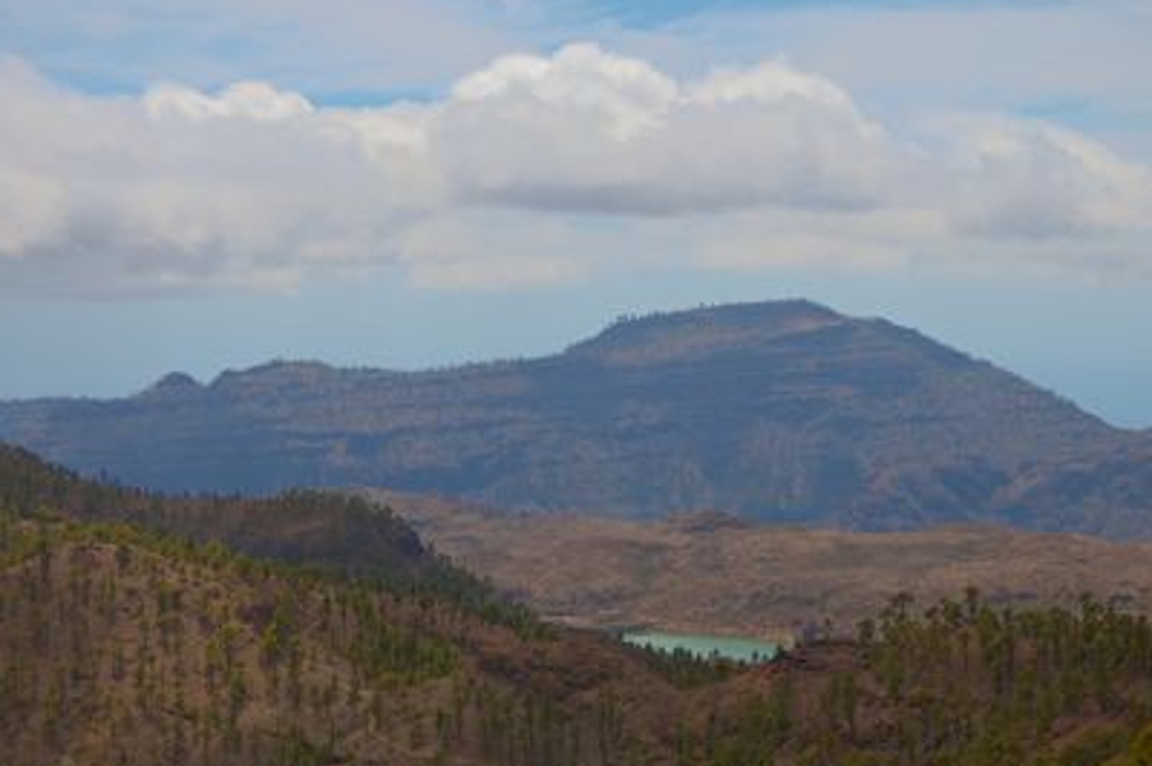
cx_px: 714
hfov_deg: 17.2
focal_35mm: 119
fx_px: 3805
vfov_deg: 11.5
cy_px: 377
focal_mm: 62
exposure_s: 1/1000
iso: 200
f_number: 8
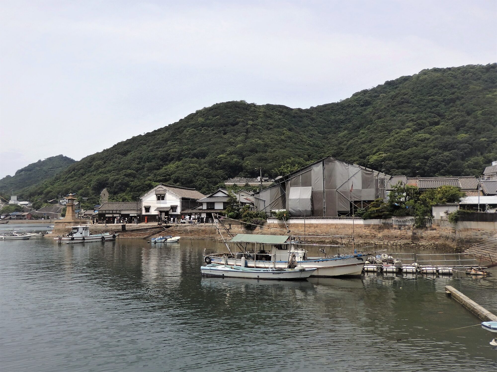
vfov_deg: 54.9
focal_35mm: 25
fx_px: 359
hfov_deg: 69.4
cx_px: 248
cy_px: 186
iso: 125
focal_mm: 4.5
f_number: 8.7
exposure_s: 1/250
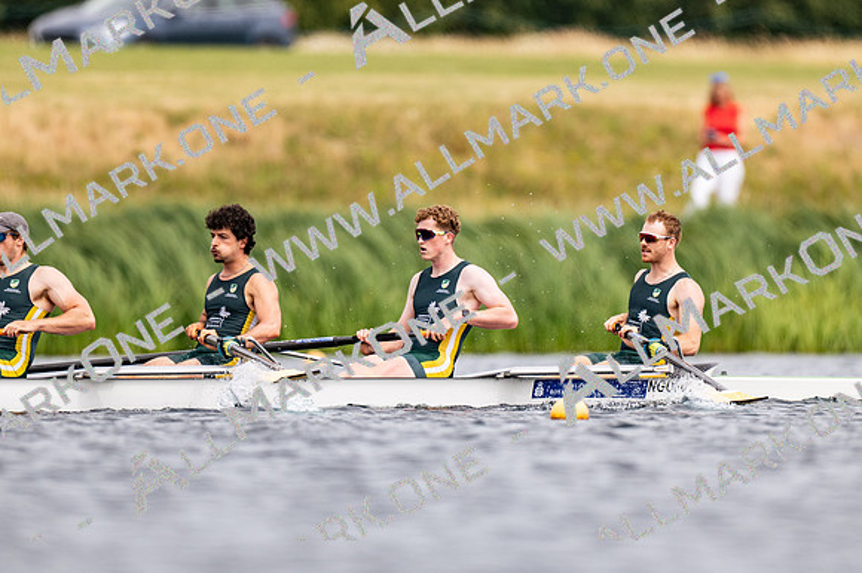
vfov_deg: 1.5
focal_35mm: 900
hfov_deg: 2.3
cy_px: 286
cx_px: 431
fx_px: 21542
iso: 250
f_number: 4
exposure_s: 1/2500
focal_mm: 600
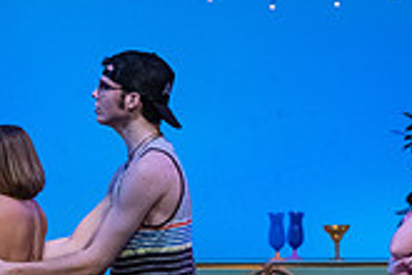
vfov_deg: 3.5
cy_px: 269
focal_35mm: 394
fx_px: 4509
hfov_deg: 5.2
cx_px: 649
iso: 3200
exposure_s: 1/500
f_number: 3.2
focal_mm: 112
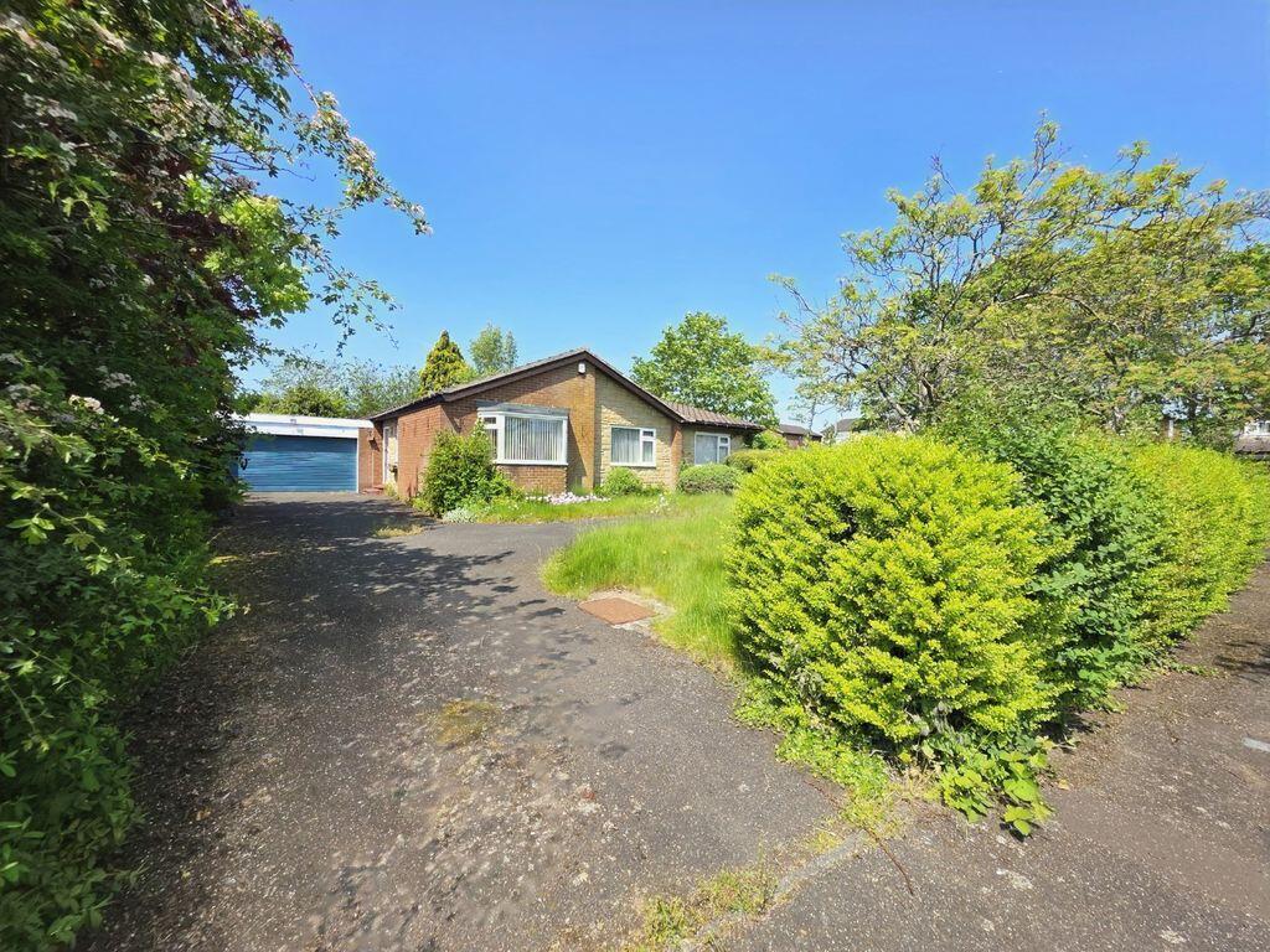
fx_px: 477
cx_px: 635
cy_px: 476
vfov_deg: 89.9
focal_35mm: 13
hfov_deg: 106.2
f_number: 1.9
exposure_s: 1/1000
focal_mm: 2.2
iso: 40
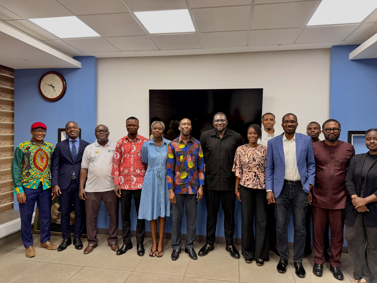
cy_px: 142
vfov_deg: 56.8
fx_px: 261
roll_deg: -0.7
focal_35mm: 24
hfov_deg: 71.6
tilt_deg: -1.4
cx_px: 188
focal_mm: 6.76
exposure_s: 1/121
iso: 125
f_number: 1.78
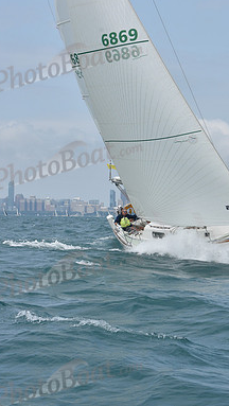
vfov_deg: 19.3
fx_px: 1196
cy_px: 203
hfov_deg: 10.9
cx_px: 198
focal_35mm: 111
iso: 250
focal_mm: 70
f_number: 11
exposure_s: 1/800
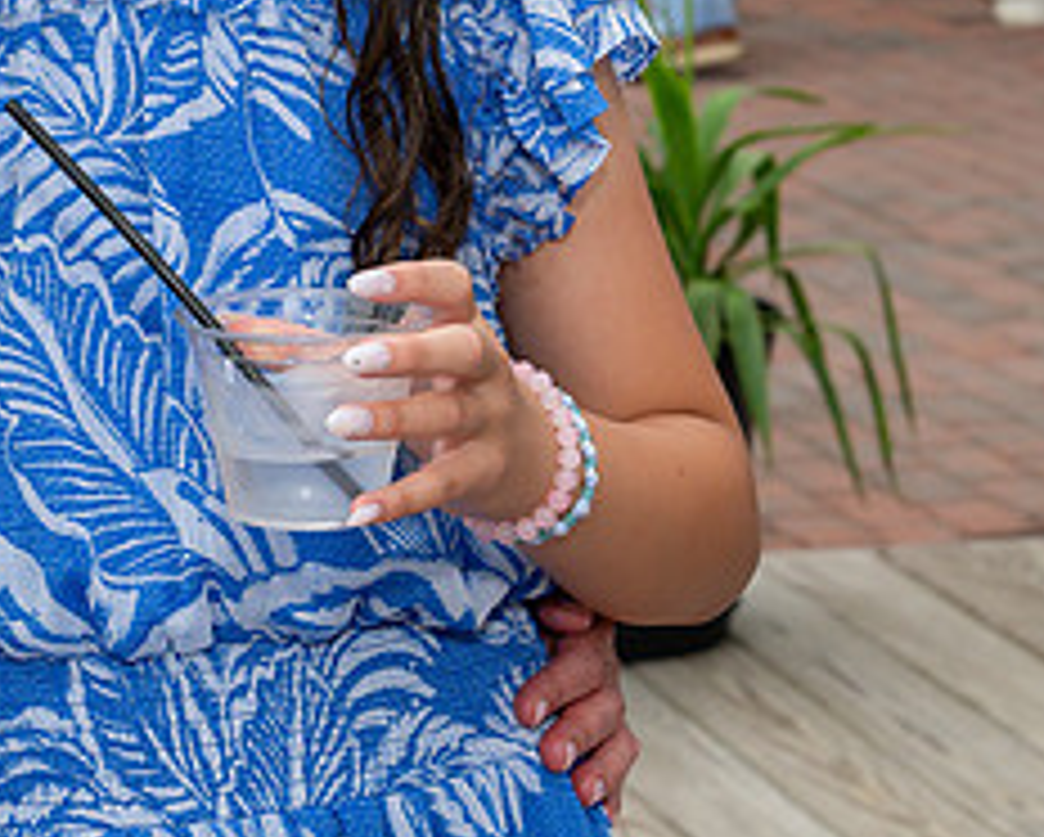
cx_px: -277
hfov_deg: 12.2
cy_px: -56
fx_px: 4762
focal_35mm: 154
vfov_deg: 9.9
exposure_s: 1/250
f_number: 8
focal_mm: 53
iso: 400
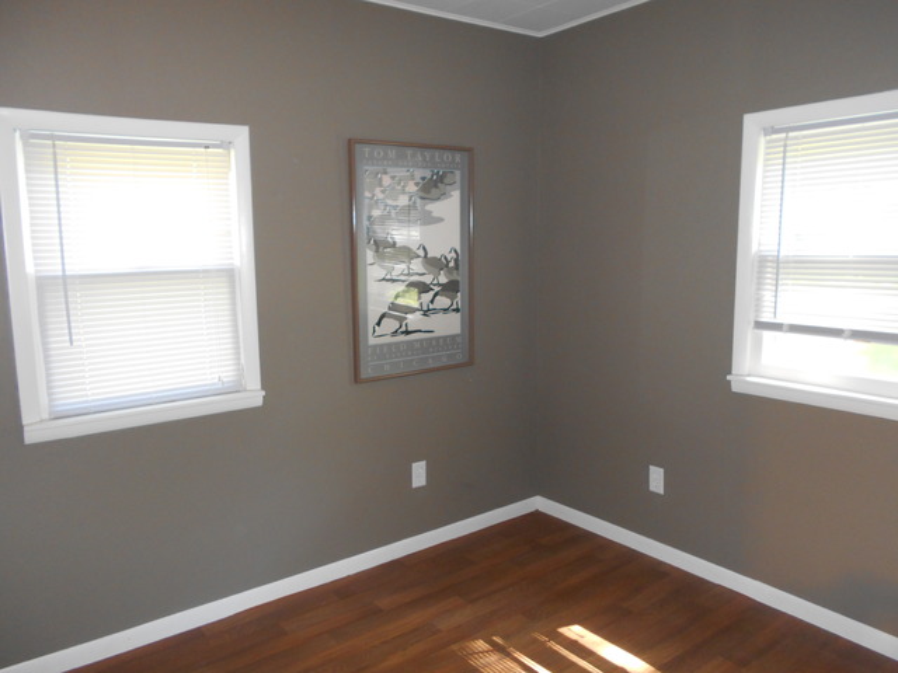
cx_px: 449
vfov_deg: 53.1
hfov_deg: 67.3
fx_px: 674
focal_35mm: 26
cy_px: 336
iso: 250
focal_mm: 4.6
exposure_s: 1/25
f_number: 3.2
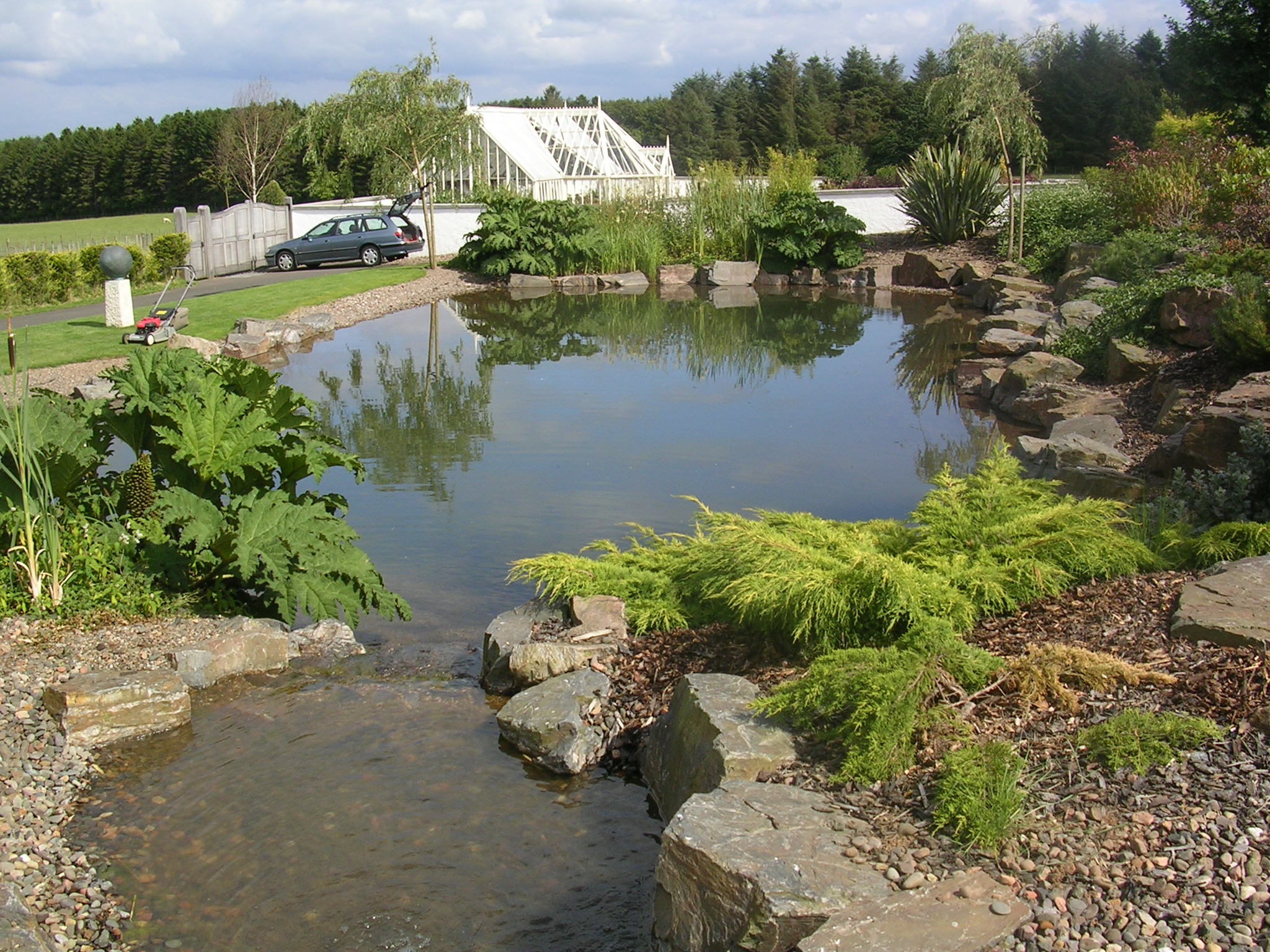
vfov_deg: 37.7
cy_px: 476
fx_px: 1394
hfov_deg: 49.0
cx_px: 635
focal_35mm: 38
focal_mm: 5.8
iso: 50
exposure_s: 1/260
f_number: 5.6
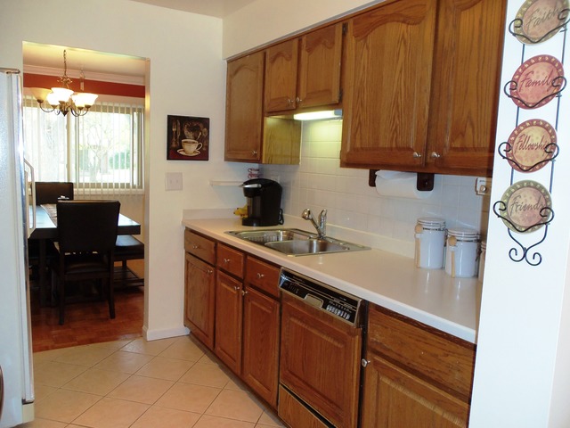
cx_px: 285
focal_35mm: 29
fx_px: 478
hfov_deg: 61.7
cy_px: 214
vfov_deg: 48.2
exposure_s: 1/30
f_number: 3.4
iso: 100
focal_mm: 5.2
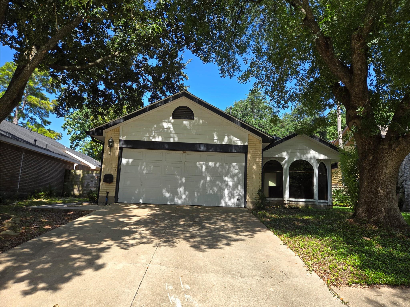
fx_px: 272
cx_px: 205
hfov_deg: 73.9
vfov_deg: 58.9
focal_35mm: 23
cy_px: 154
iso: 25
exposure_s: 1/668
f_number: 1.8
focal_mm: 5.4
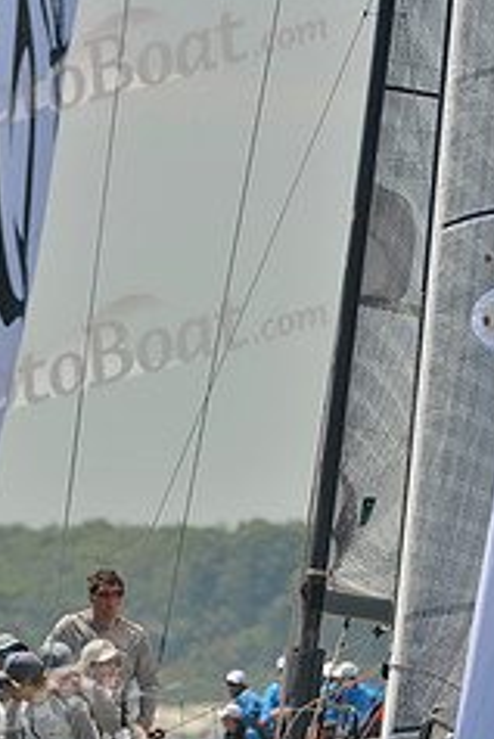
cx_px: 491
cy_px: 477
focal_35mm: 976
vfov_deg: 2.1
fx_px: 20059
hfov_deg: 1.4
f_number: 8
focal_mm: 400
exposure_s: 1/1250
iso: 280
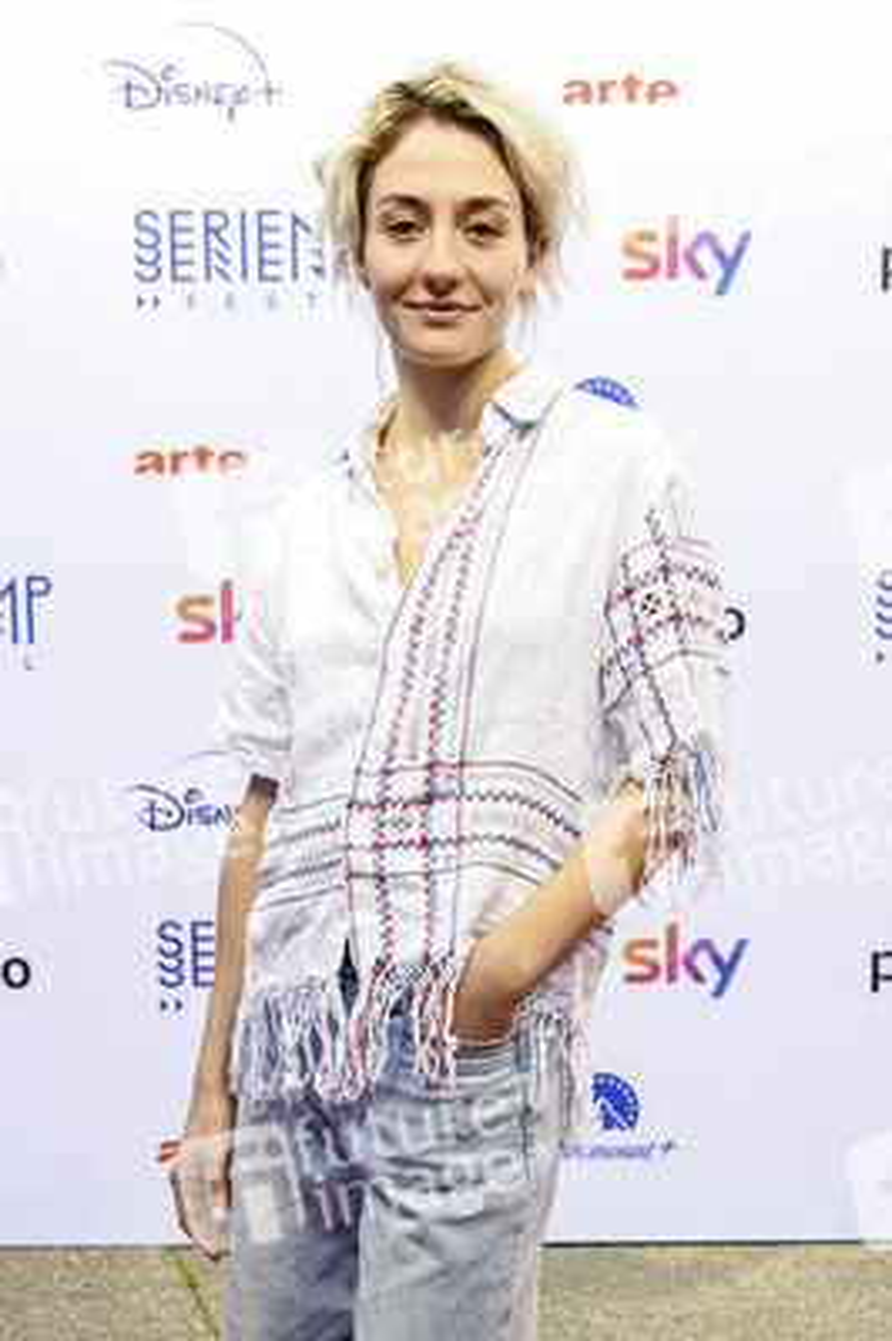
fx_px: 1415
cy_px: 670
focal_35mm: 38
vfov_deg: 50.7
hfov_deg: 35.0
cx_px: 446
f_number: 4
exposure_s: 1/125
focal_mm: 38
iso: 500
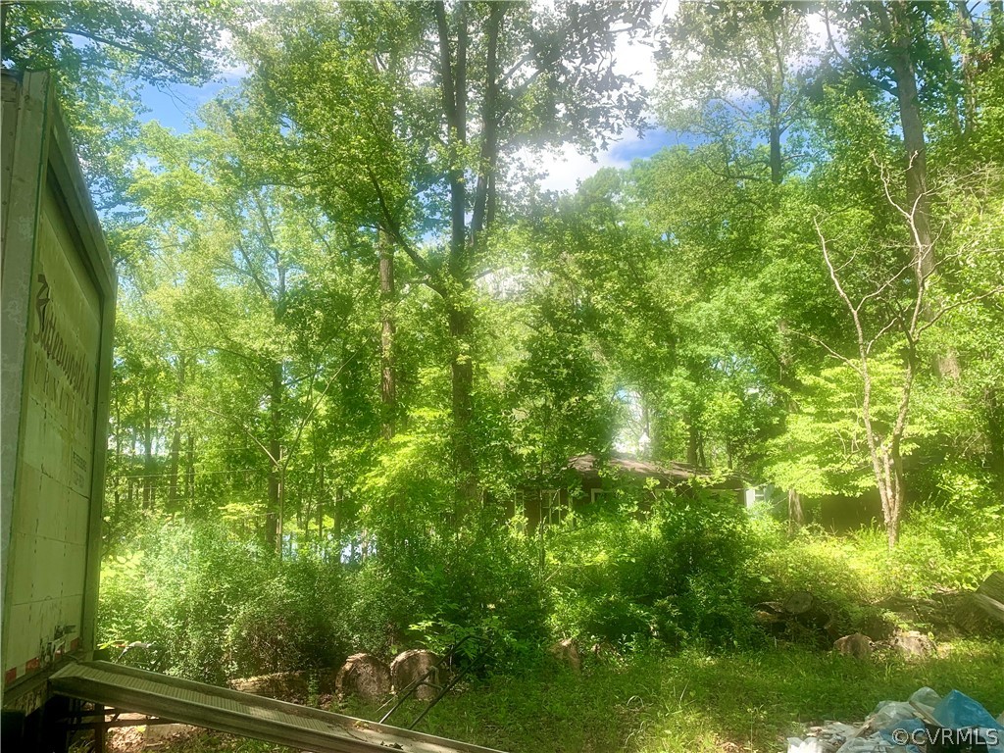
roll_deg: -0.4
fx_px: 754
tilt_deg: +9.5
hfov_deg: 67.3
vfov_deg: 53.1
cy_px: 376
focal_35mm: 26
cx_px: 502
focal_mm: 4.25
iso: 25
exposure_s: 1/478
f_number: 1.8
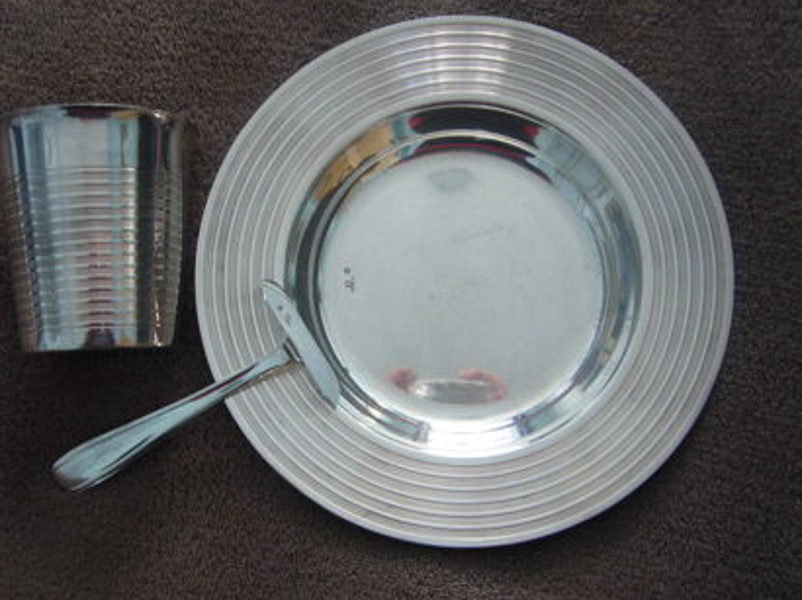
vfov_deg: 35.1
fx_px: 949
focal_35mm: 41
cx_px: 385
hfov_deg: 45.8
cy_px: 328
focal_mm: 5.8
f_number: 2.8
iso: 100
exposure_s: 1/20
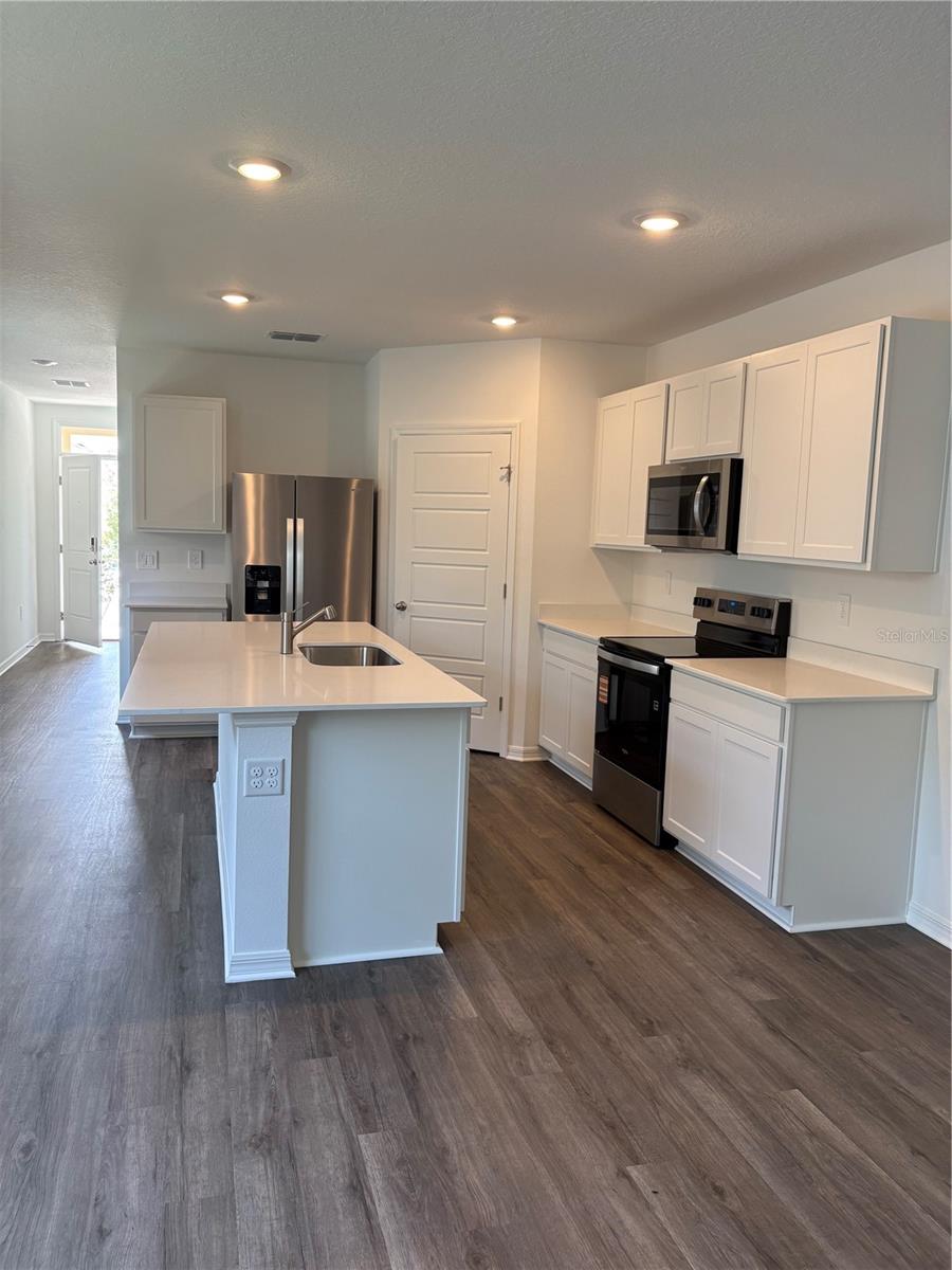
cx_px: 476
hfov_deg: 53.1
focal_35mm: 26
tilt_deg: -6.8
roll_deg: -2.8
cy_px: 635
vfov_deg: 67.3
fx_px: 953
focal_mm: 5.96
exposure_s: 1/120
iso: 100
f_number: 1.6
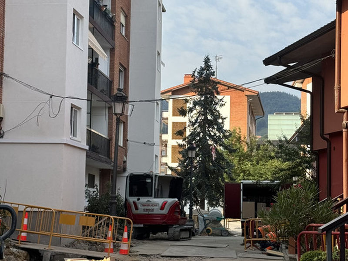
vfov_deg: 30.3
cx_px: 174
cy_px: 130
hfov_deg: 39.7
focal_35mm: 48
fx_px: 483
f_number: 1.78
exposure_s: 1/2110
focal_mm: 6.86
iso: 64
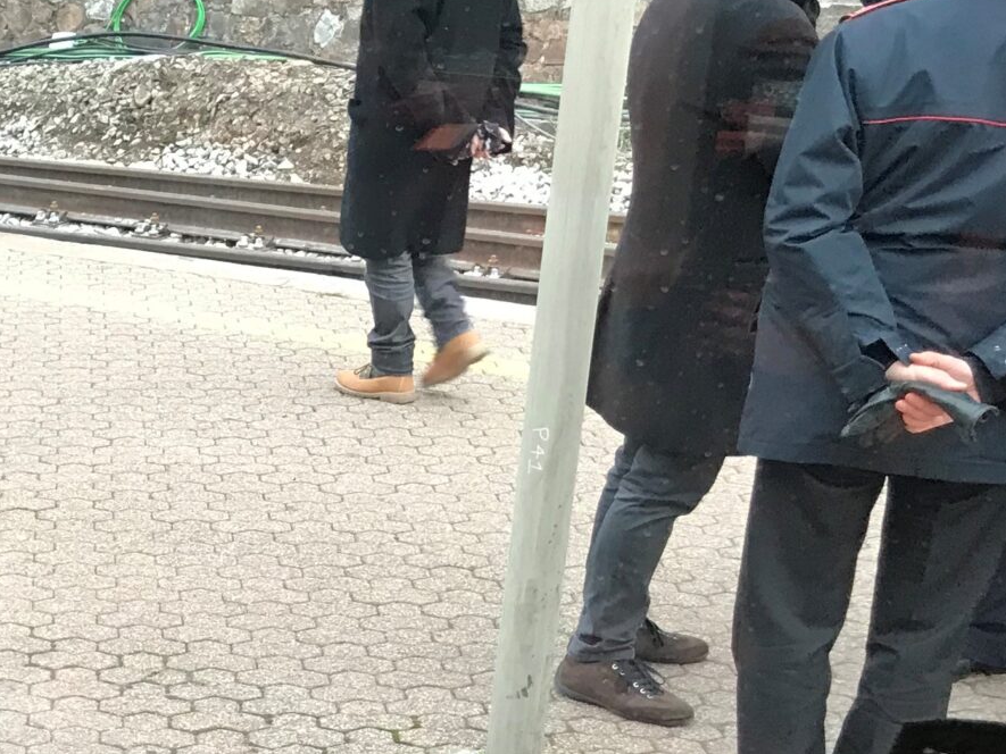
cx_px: -423
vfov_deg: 17.8
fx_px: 2354
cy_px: 747
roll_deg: +3.0
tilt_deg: -23.9
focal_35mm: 81
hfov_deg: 21.1
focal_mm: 3.99
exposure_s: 1/33
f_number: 1.8
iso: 32
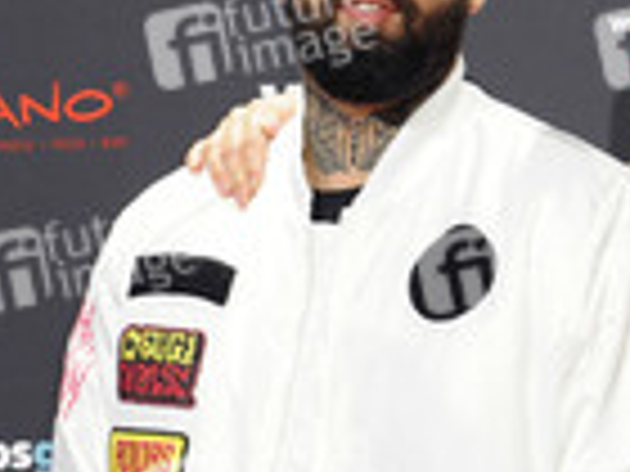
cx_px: 590
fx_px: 2930
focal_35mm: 161
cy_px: 373
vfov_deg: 9.2
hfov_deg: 12.2
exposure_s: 1/200
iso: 2500
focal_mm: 52
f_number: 6.3
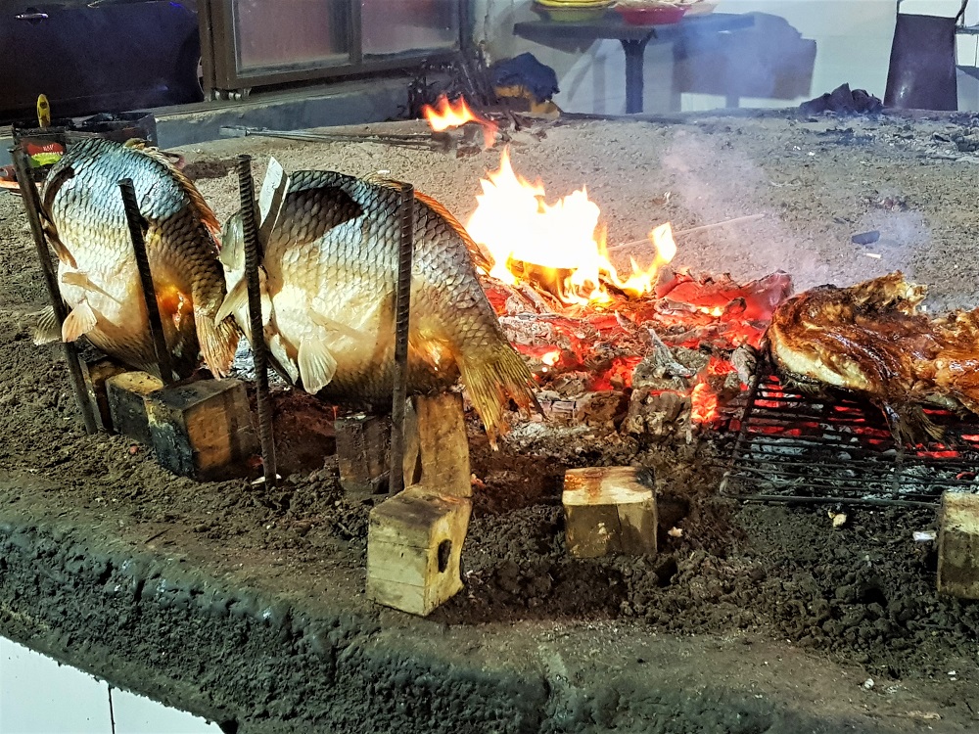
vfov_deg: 53.1
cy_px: 367
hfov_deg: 67.3
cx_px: 490
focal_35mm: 26
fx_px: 735
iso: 400
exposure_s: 1/50
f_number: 1.7
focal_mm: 4.2
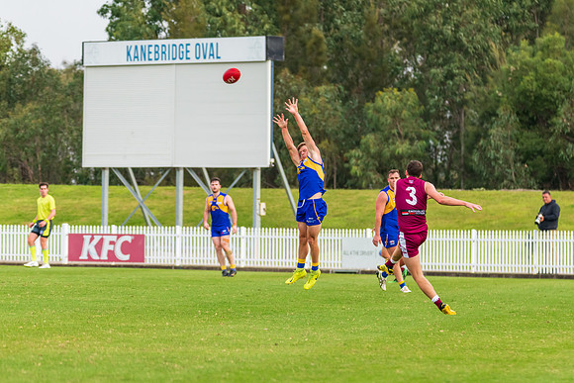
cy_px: 199
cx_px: 299
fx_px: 4554
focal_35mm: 286
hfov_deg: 7.2
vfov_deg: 4.8
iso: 800
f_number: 5.6
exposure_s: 1/1250
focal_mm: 240
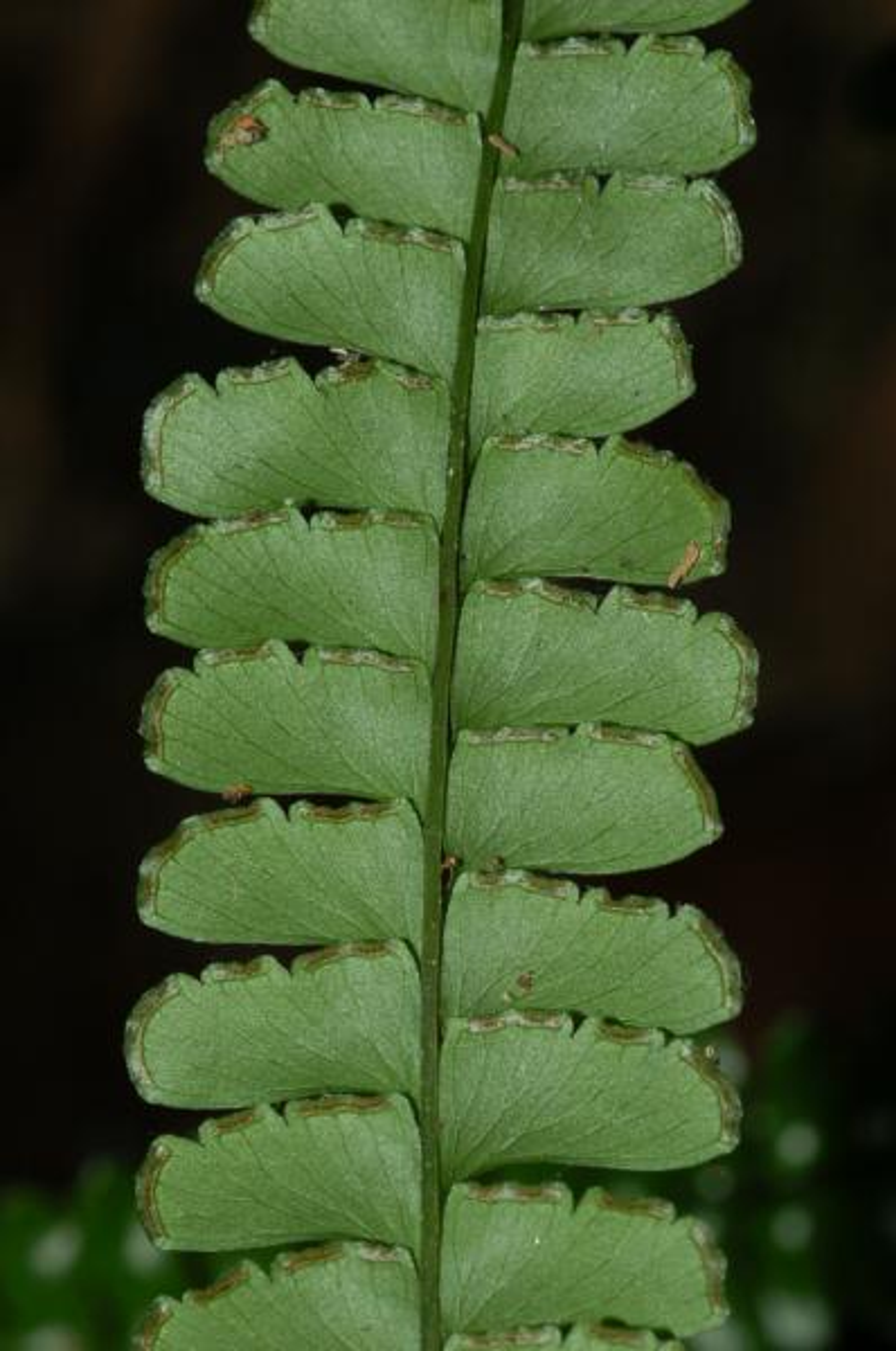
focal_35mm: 90
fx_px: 3371
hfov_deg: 15.1
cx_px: 448
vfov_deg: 22.7
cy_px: 676
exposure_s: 1/60
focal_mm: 60
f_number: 20
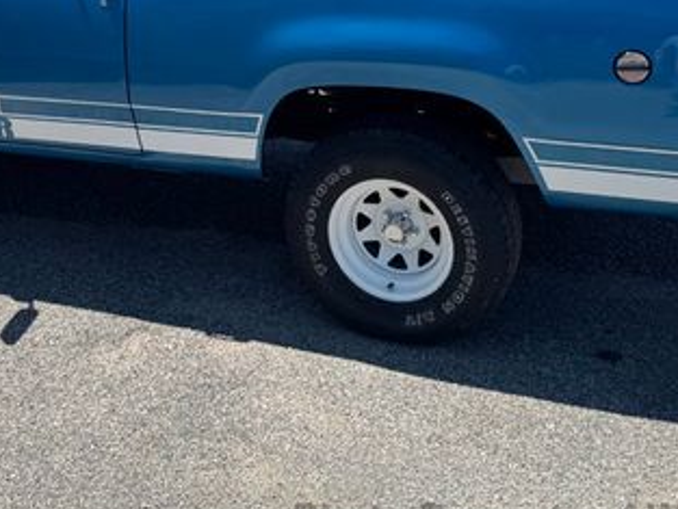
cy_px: 48
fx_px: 960
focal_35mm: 49
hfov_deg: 38.7
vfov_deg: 28.5
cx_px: 262
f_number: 1.78
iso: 80
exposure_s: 1/3413
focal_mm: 6.76
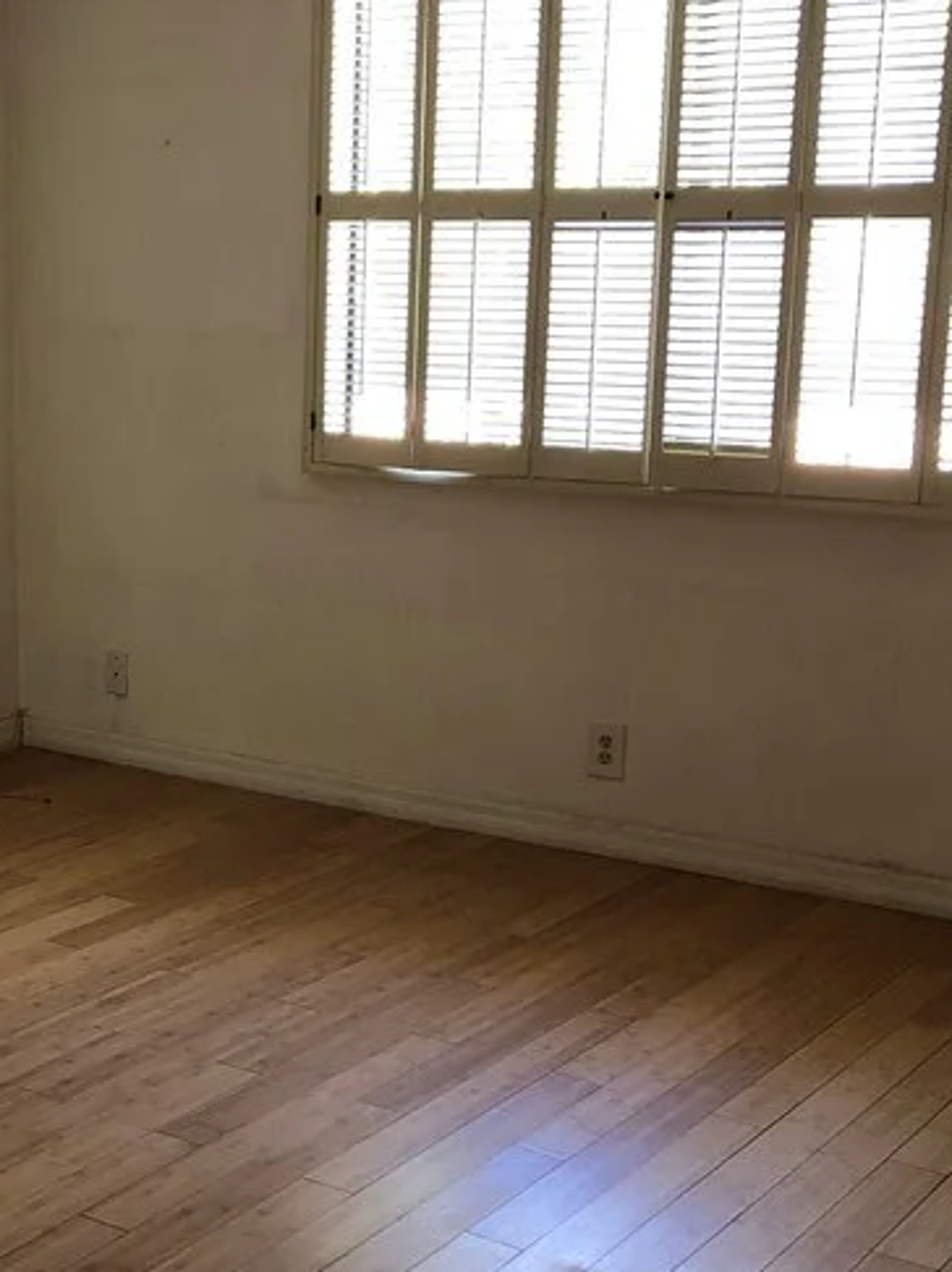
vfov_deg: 32.6
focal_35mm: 59
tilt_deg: -15.2
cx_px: 52
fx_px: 2165
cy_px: 788
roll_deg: -0.9
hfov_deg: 23.9
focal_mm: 3.99
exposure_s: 1/17
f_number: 1.8
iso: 40
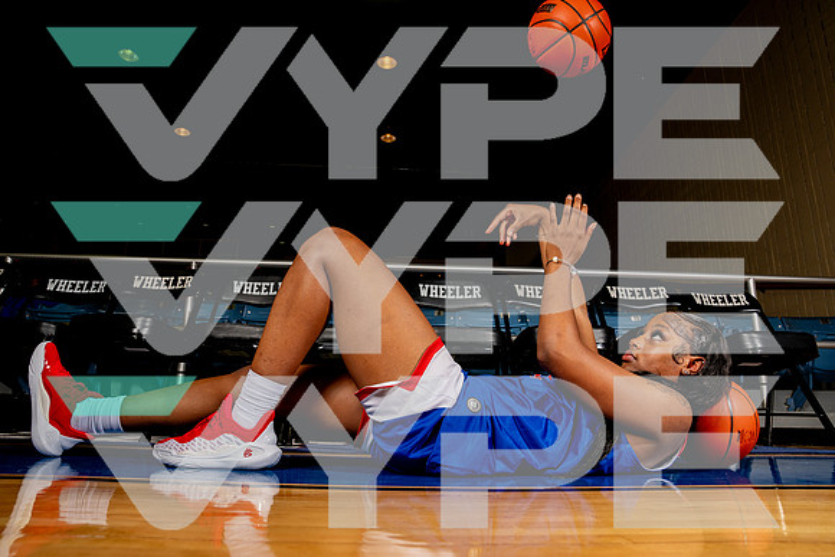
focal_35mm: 24
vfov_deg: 53.2
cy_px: 278
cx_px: 418
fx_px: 557
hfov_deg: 73.7
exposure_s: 1/125
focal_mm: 24
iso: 250
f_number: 7.1
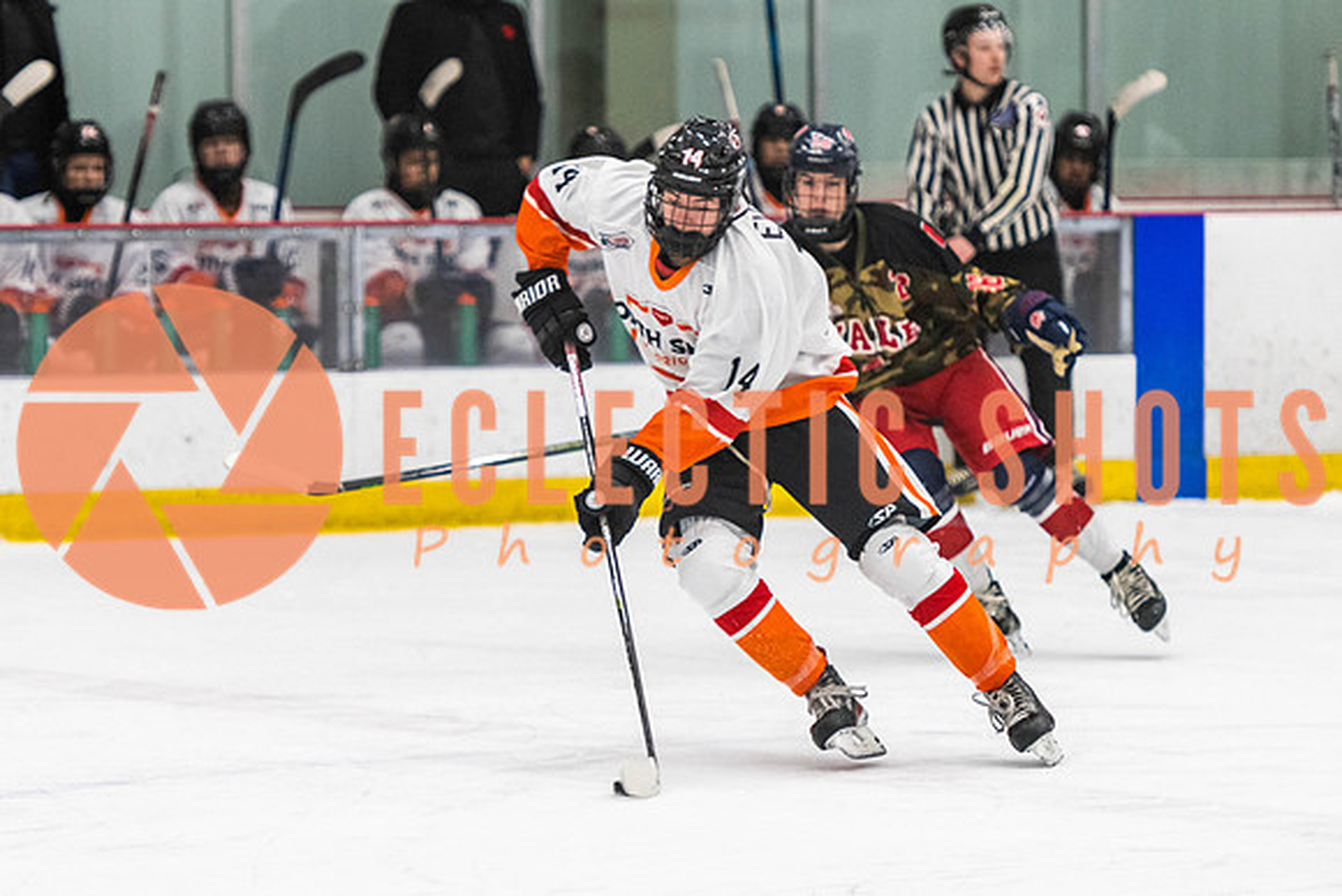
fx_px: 9129
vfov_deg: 5.6
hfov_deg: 8.4
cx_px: 751
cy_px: 446
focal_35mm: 245
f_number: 2.8
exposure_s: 1/640
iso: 1400
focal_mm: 140
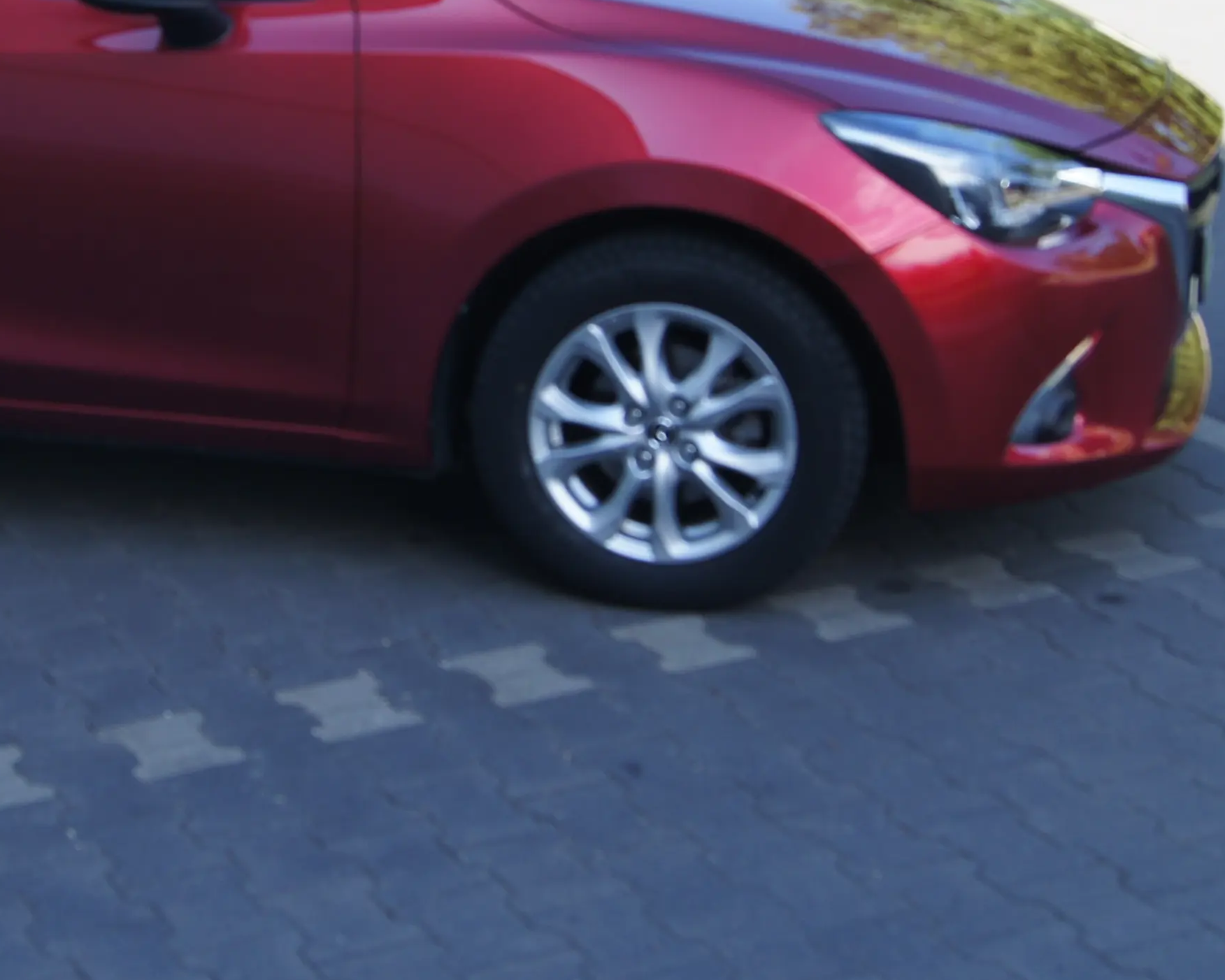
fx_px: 2683
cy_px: 204
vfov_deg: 20.5
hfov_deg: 25.3
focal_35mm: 74
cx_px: 273
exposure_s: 1/80
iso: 100
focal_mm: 24
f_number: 5.6
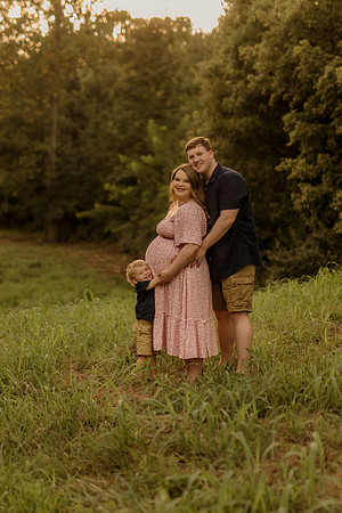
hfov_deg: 18.2
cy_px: 256
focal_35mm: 75
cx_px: 171
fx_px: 1069
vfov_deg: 27.0
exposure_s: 1/800
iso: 125
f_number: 1.8
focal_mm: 50
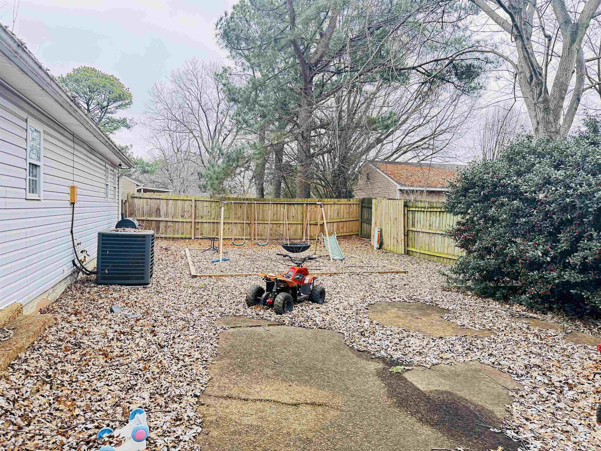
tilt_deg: -3.9
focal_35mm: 24
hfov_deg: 71.6
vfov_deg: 56.8
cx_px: 300
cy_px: 226
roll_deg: -2.0
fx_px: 417
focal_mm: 6.76
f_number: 1.78
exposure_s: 1/121
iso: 125
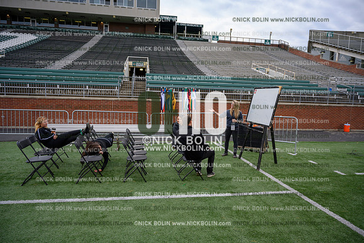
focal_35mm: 24
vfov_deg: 53.2
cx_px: 182
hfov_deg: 73.7
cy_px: 122
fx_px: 243
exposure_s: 1/320
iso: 125
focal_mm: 24
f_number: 4
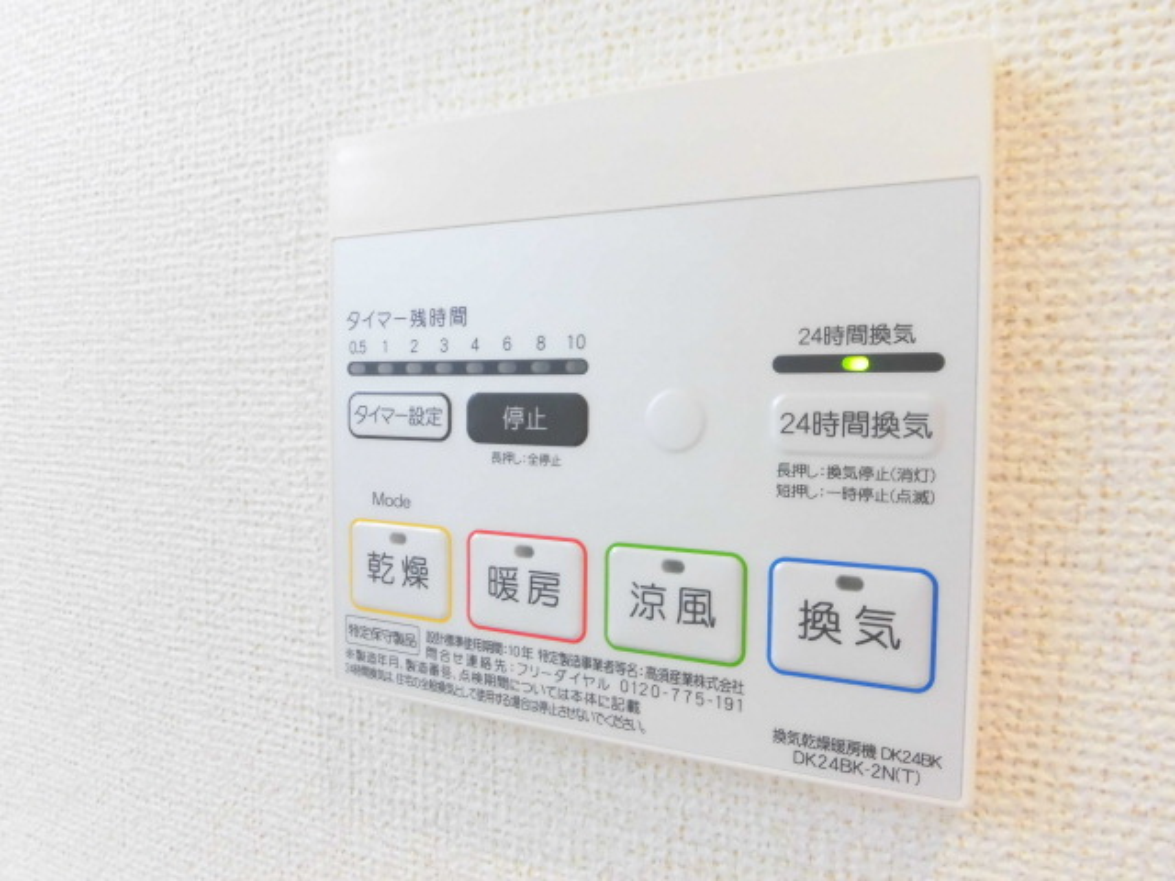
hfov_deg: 71.6
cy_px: 440
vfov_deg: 56.8
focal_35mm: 24
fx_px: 815
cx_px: 588
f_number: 3.1
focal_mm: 4.3
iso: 320
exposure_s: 1/40
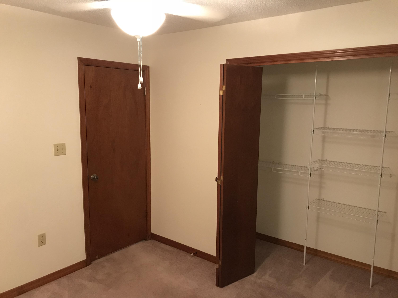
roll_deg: -0.6
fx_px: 322
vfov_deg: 49.7
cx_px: 199
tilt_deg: -6.9
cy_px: 149
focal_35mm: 28
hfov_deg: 63.4
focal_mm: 3.99
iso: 100
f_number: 1.8
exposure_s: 1/13
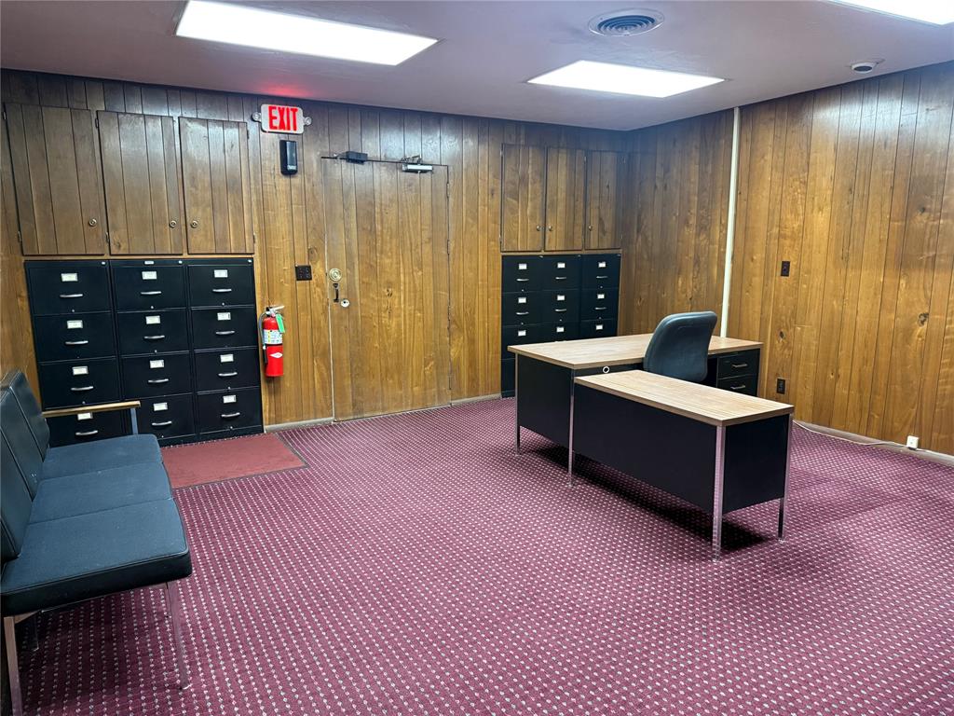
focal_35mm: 24
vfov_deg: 56.8
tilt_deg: -9.1
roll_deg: -0.4
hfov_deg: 71.6
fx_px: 661
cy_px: 358
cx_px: 477
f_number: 1.78
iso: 500
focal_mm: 6.76
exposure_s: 1/60
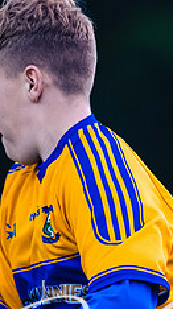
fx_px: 9912
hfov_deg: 1.0
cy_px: 235
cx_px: 131
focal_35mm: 1211
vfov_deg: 1.8
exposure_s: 1/800
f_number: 2.8
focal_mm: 400
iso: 3200
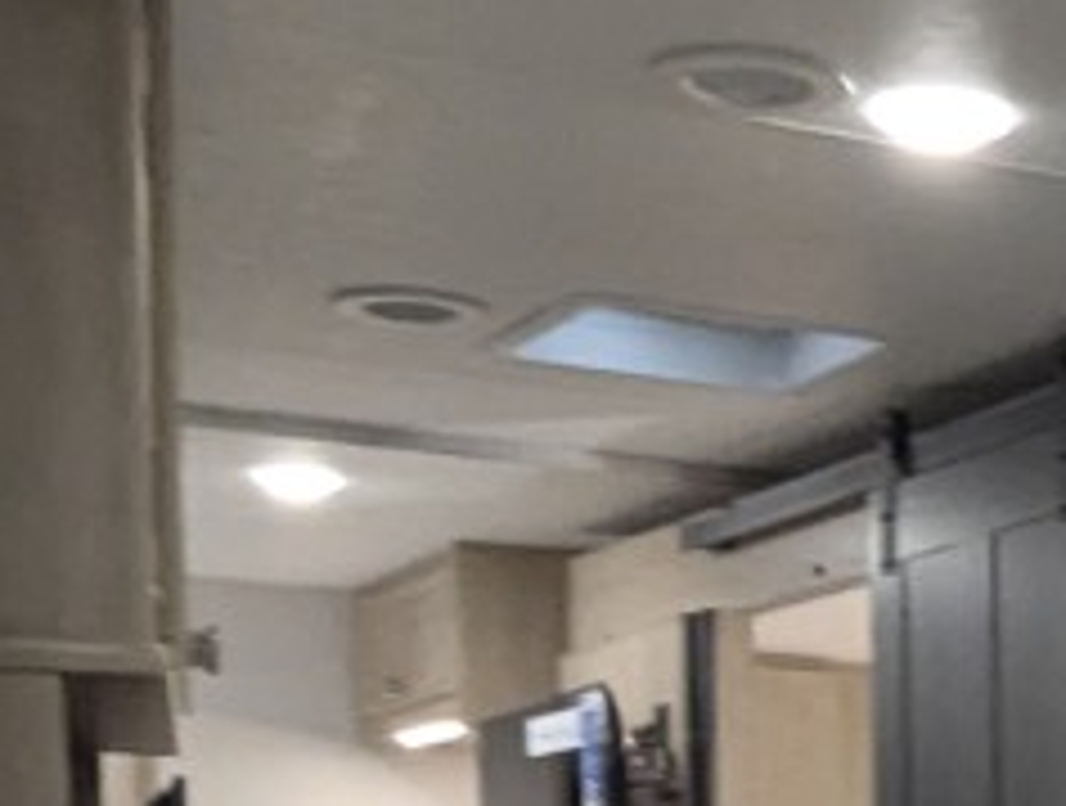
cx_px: 1433
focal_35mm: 94
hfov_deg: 19.1
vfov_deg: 14.6
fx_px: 2902
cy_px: 1234
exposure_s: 1/70.2
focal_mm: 2.35
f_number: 2.2
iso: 358
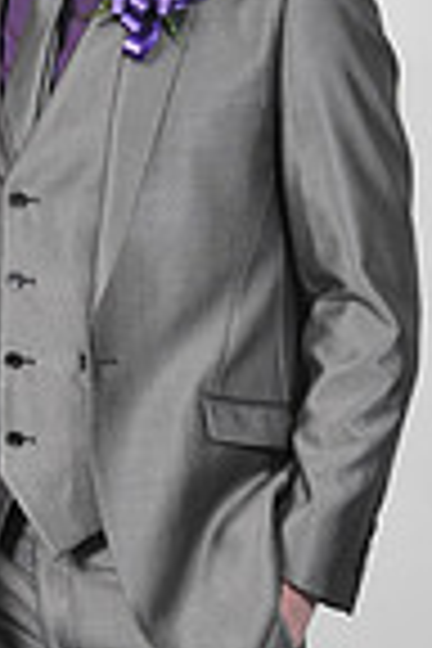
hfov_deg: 7.1
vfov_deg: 10.6
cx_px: -22
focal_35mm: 193
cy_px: 585
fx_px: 3474
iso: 1000
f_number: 7.1
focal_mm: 48
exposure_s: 1/160
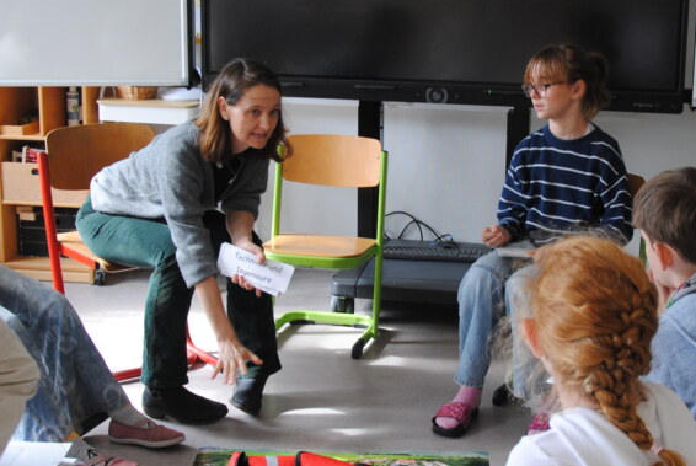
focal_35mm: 76
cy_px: 209
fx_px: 1471
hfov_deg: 26.5
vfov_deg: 18.0
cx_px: 449
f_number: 3.8
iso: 200
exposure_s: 1/40
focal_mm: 24
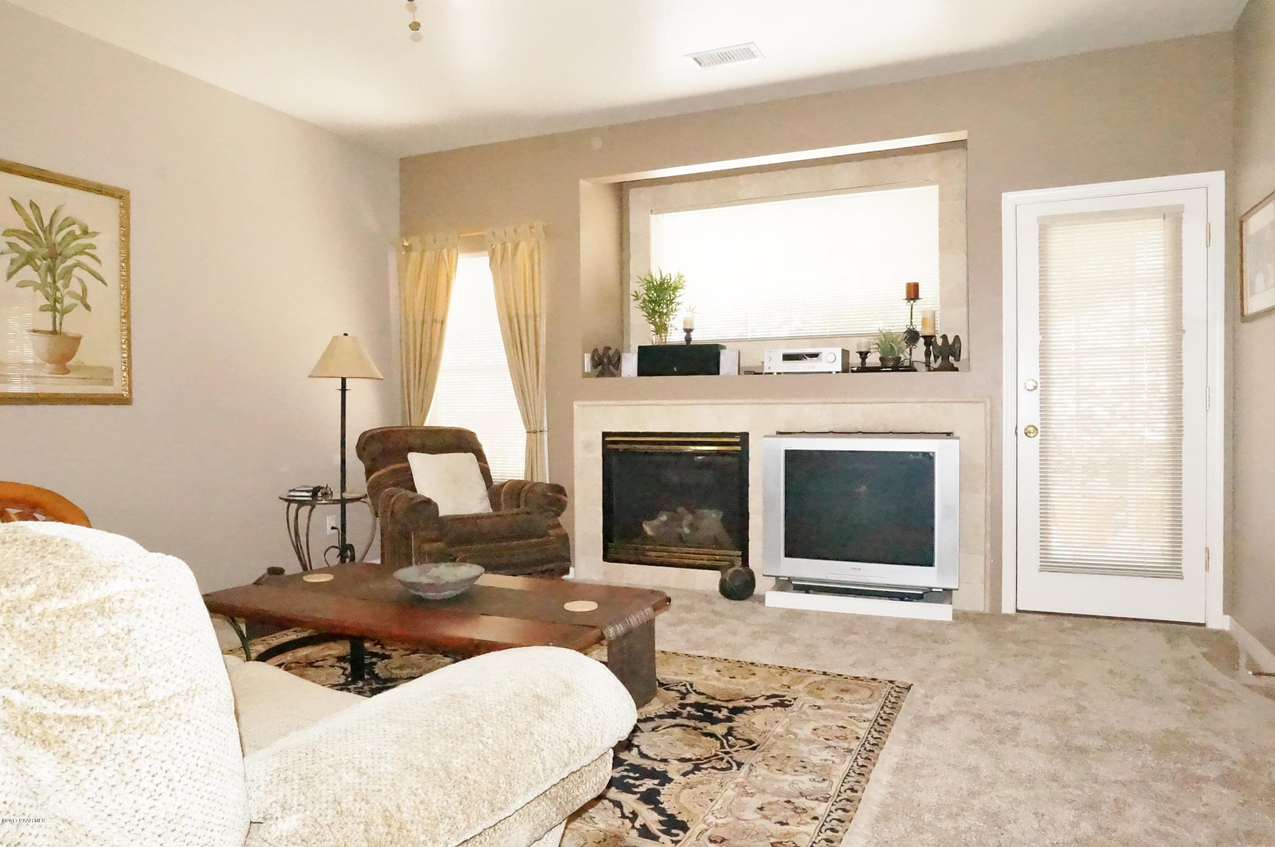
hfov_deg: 73.8
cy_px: 424
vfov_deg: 53.0
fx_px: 849
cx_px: 638
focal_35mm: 24
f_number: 14
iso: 16000
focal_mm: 16
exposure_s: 1/160
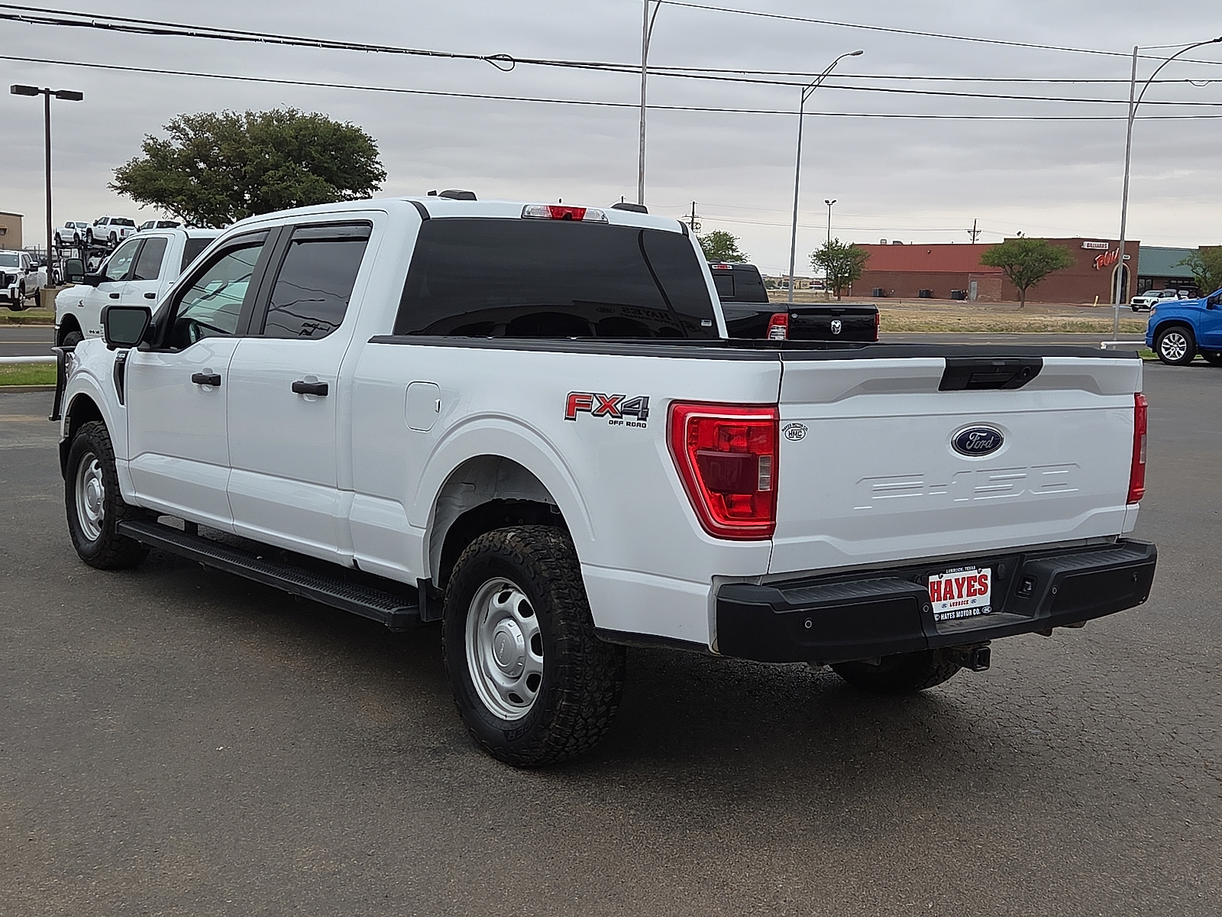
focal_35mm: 44
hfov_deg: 42.9
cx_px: 611
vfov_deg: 32.9
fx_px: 1553
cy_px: 458
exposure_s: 1/2000
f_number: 1.8
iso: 76
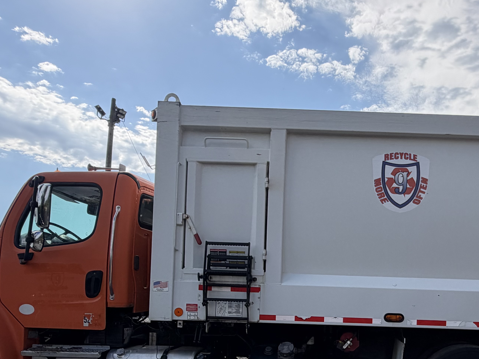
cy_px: 281
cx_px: 349
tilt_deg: +2.3
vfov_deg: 43.6
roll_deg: +0.4
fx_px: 429
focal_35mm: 31
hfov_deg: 56.0
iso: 32
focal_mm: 2.22
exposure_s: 1/1285
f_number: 2.2
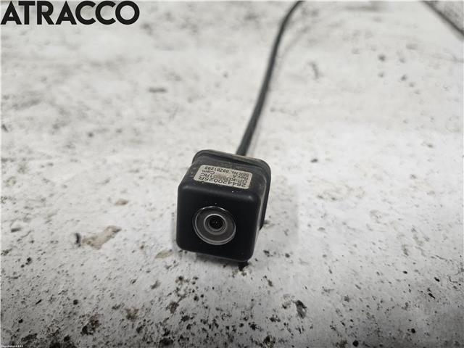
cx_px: 232
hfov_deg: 73.9
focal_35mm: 23
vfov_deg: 58.9
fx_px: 308
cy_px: 174
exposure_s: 1/100
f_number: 1.8
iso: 250
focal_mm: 5.4
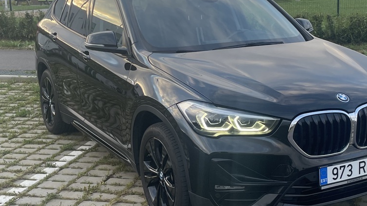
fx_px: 584
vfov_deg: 20.1
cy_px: 99
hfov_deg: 34.7
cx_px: 230
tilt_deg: -10.4
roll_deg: +1.9
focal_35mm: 60
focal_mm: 4.2
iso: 32
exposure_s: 1/238
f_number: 1.6
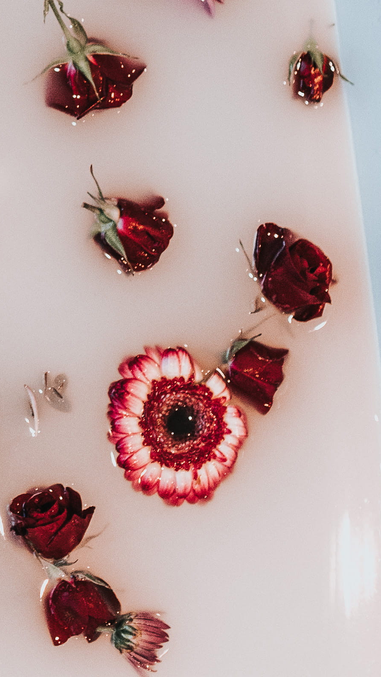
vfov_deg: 12.2
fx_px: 3054
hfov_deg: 6.8
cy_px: -287
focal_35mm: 170
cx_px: -512
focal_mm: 35
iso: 800
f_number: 2.4
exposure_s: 1/350
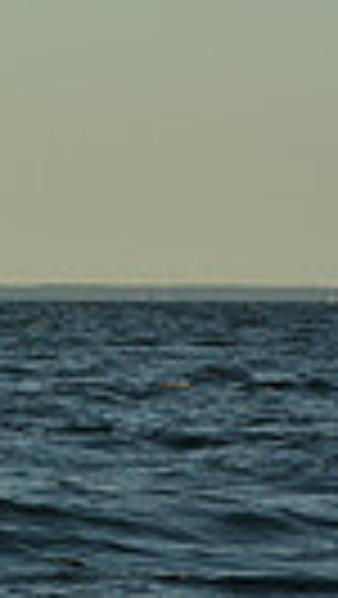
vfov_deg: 5.9
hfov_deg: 3.2
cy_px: 56
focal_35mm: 365
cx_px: -951
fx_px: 5805
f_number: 8
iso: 320
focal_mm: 80
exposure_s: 1/800
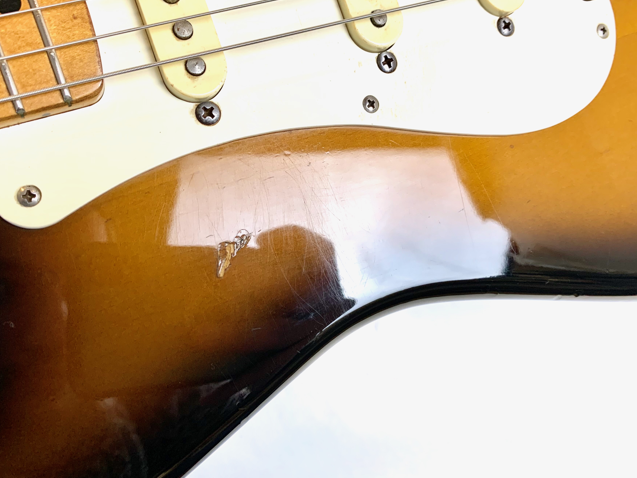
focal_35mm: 30
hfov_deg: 59.9
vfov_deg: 46.7
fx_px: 552
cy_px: 211
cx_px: 300
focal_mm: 4.25
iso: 80
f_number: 1.8
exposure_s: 1/100
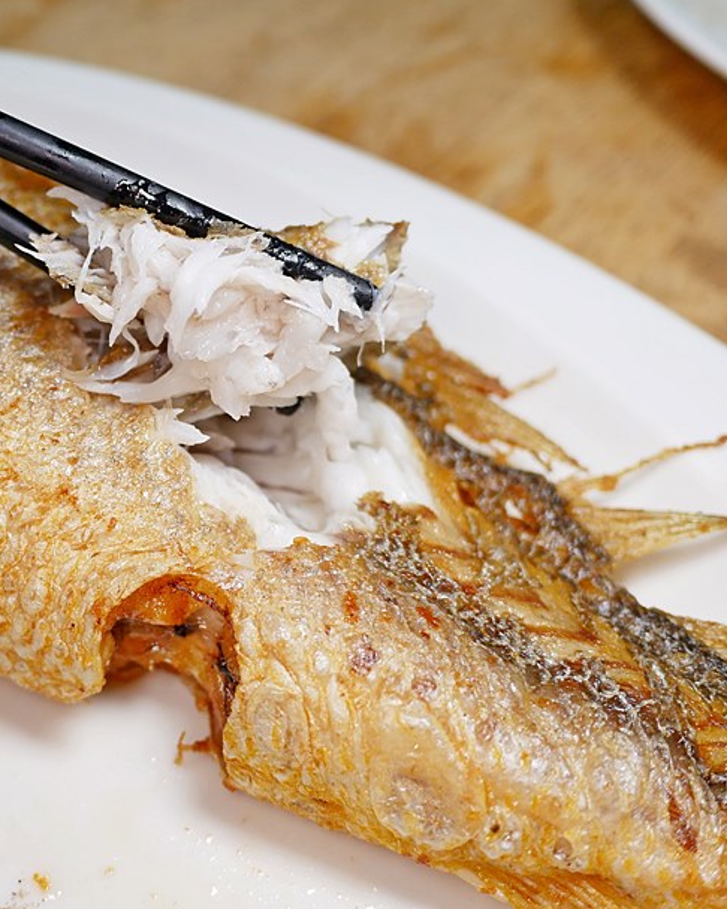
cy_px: 434
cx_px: 156
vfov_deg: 41.2
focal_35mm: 45
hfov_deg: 32.6
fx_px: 1211
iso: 200
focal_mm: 14
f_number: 2.5
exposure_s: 1/250
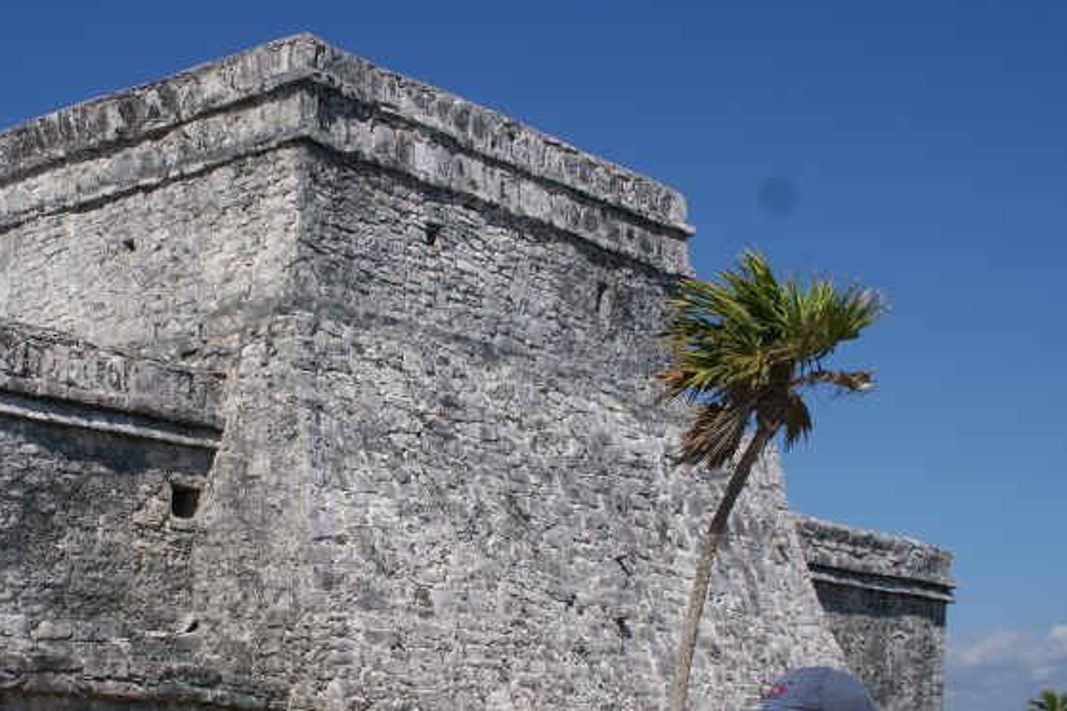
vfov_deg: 24.0
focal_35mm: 56
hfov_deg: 35.2
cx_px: 329
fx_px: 1660
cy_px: 506
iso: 100
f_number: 5.6
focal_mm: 26
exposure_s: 1/1250
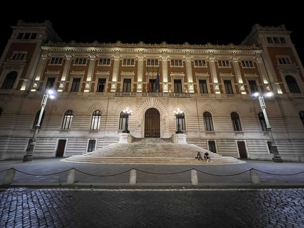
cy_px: 114
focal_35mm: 13
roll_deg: -0.3
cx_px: 152
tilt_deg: +16.8
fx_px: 114
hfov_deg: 106.2
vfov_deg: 89.9
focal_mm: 1.57
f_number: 1.8
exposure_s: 1/33
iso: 800
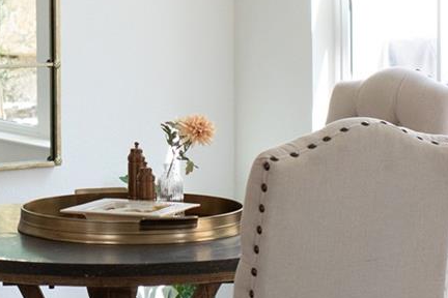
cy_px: 17
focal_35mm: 166
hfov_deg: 12.3
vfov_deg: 8.2
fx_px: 2066
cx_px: 36
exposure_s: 1/320
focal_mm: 35
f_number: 4
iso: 1250
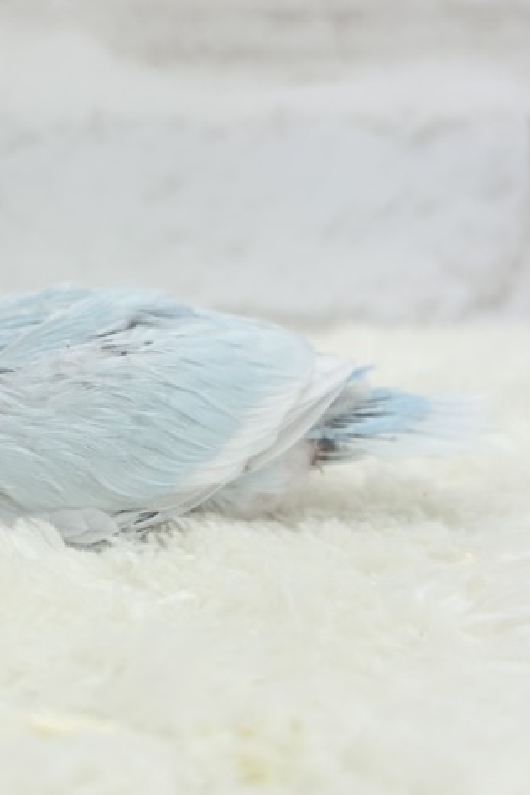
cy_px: 394
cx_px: 29
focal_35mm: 73
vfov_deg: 27.7
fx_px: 1612
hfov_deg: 18.3
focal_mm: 5.96
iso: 50
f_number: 1.6
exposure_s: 1/100
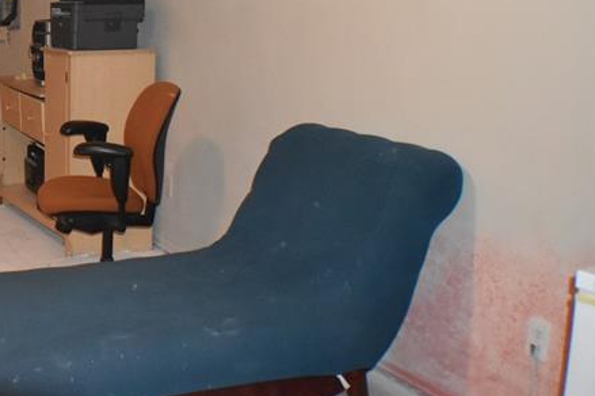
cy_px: 8
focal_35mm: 77
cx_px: -69
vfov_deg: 17.3
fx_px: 1272
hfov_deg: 24.5
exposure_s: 1/60
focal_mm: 22
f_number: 3.8
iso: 2800
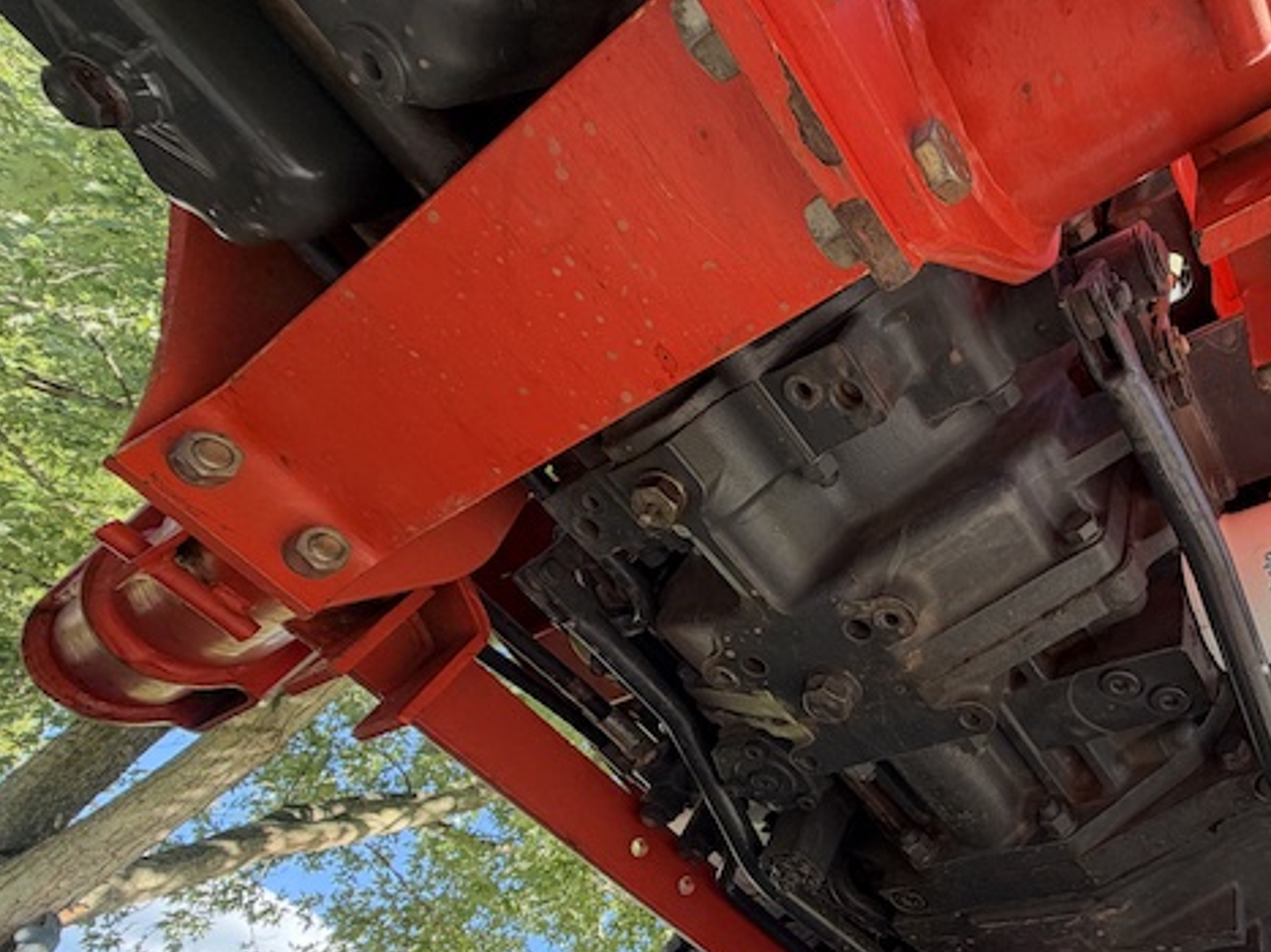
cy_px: 623
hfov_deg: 65.4
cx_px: 1010
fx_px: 881
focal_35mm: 24
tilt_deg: +48.1
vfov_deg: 55.8
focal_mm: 2.22
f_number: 2.2
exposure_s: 1/121
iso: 80
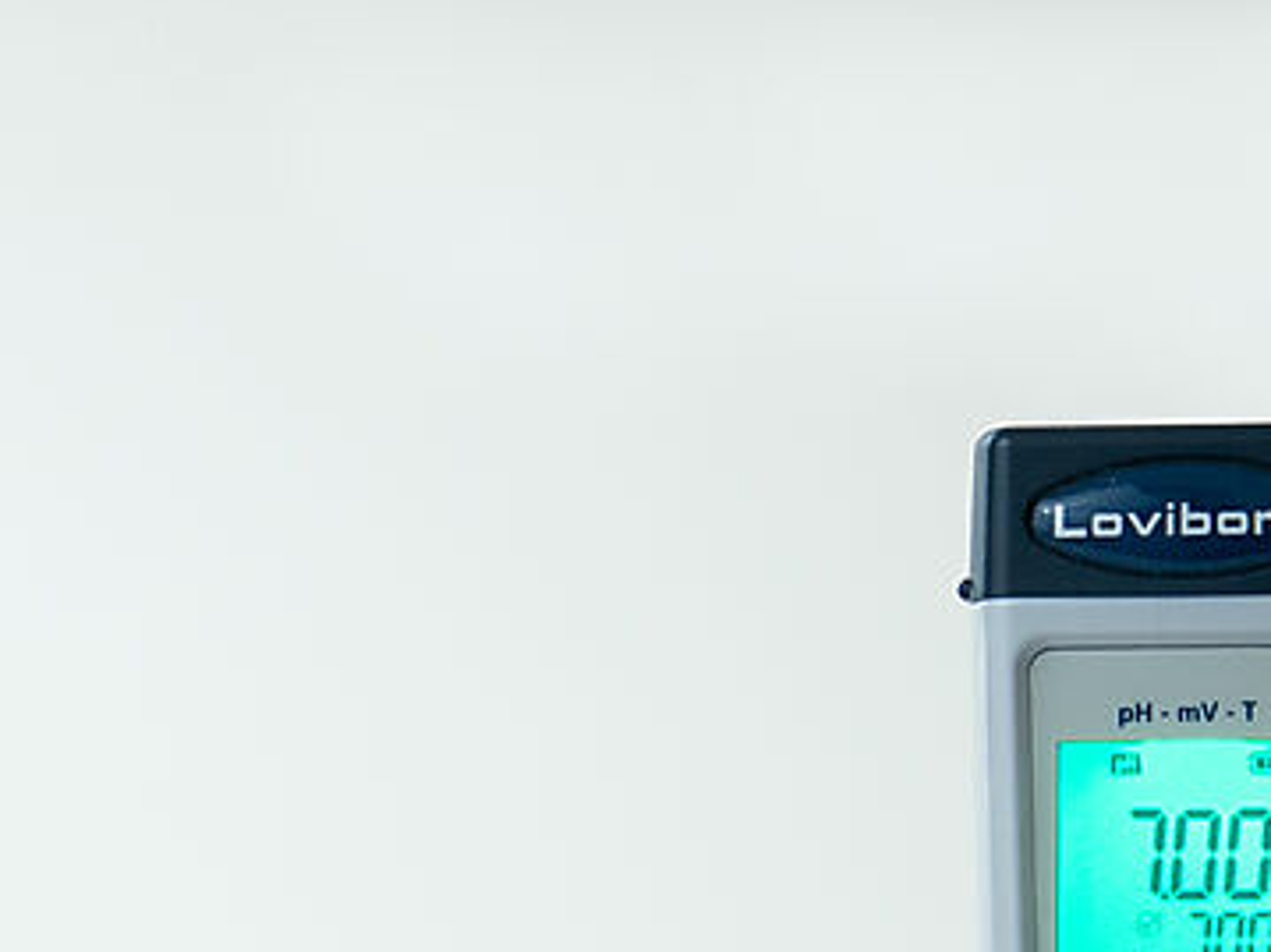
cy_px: 1554
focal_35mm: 254
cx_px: 83
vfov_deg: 5.8
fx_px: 9323
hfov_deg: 7.8
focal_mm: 38
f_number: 4.2
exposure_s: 1/50
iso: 200
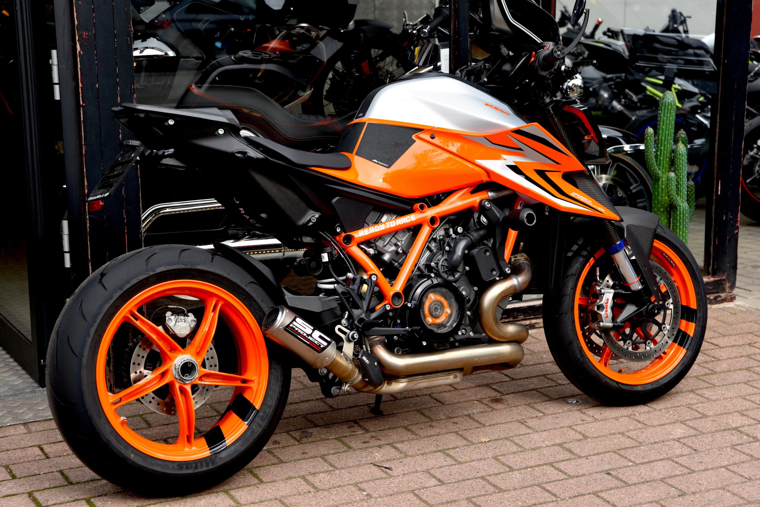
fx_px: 1414
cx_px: 381
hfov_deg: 30.1
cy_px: 251
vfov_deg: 20.3
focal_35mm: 67
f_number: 5
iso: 100
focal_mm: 66
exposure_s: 1/100
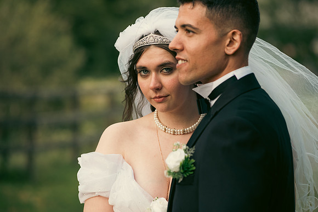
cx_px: 159
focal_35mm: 145
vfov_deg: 9.5
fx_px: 1281
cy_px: 106
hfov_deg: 14.2
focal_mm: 145
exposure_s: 1/200
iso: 320
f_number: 3.5
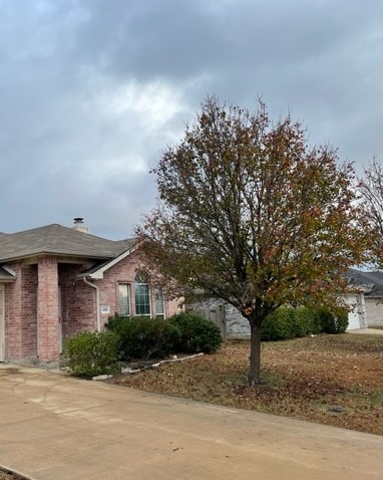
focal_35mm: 34
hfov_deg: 42.2
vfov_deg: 52.9
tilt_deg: +8.6
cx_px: 101
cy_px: 240
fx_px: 482
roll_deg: +2.1
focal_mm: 4.2
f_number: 1.6
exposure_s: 1/1642
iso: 32
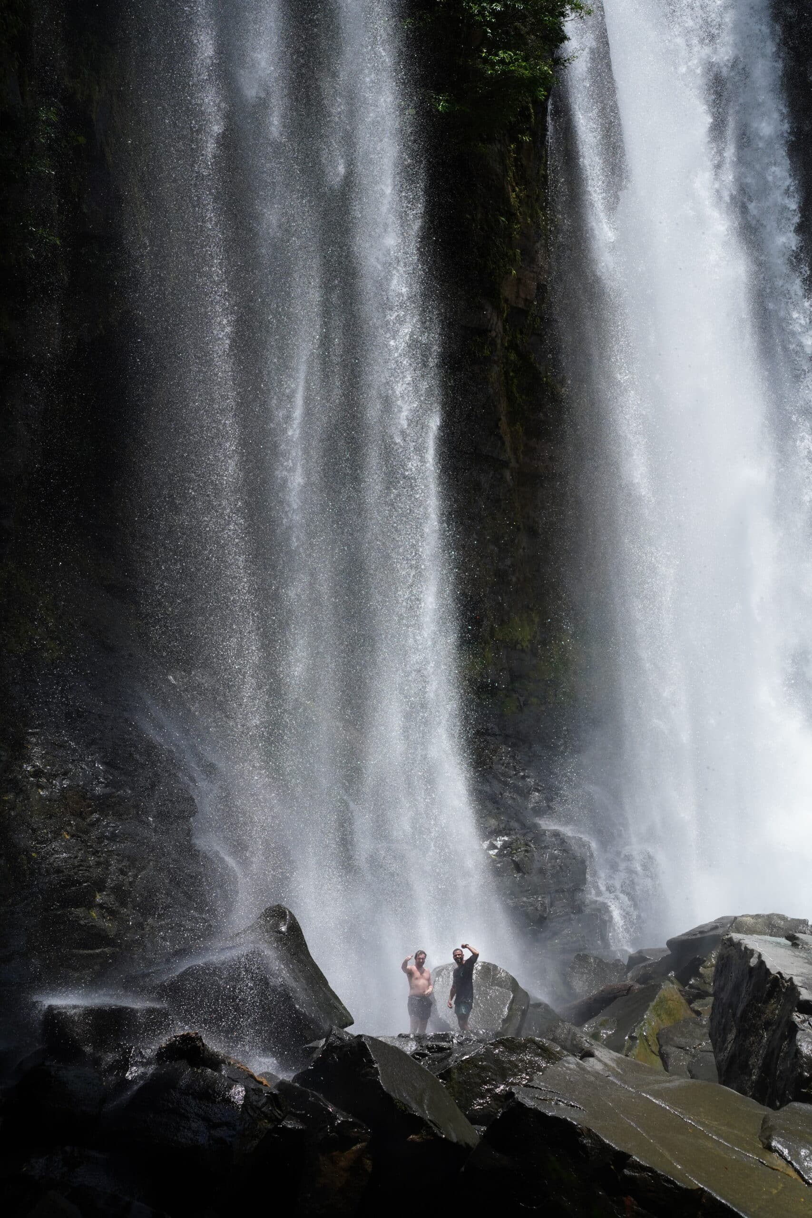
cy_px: 609
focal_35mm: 75
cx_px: 406
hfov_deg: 18.2
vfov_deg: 27.0
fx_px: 2537
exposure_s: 1/4000
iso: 800
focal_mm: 75
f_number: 4.5
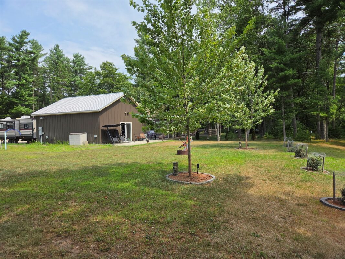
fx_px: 229
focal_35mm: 23
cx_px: 172
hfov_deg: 73.9
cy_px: 130
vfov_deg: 58.9
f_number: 1.8
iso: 80
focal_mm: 5.4
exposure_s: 1/3092
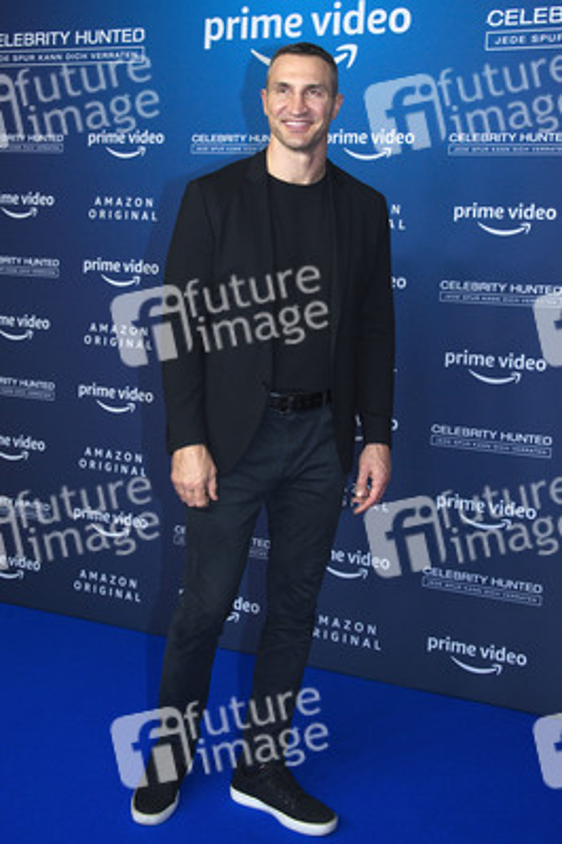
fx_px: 938
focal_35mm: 40
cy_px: 422
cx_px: 281
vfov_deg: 48.5
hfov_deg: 33.3
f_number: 5.6
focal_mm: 40
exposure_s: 1/200
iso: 1600
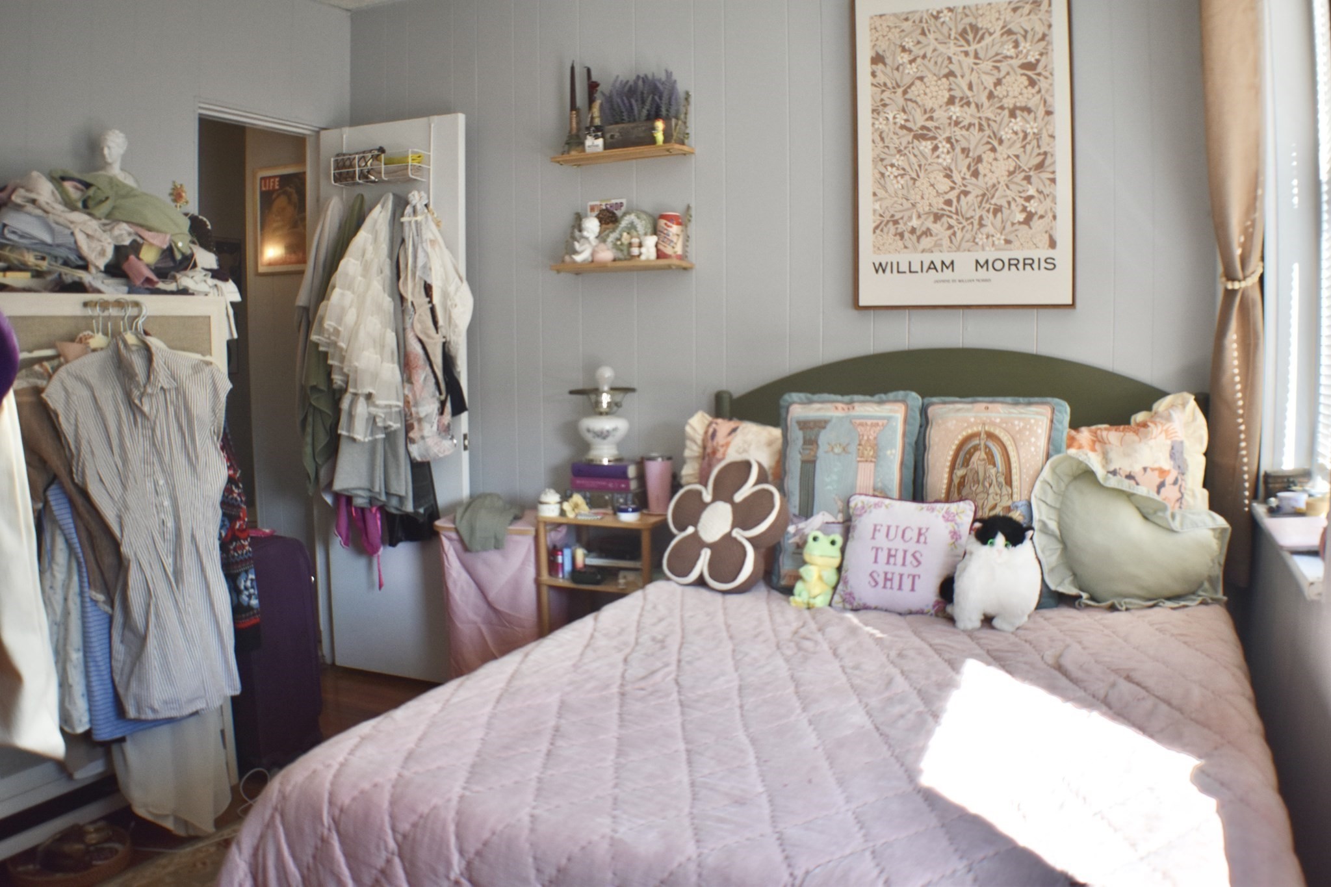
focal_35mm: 36
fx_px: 1331
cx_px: 666
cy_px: 444
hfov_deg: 53.1
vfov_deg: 36.9
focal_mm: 24
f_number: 4
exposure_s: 1/250
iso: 400
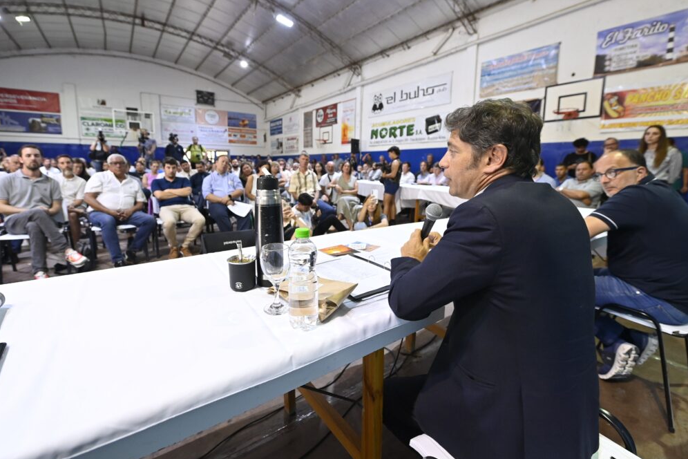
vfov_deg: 77.3
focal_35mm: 15
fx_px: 287
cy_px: 222
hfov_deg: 100.2
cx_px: 321
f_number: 3.5
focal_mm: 14
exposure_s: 1/125
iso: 2500
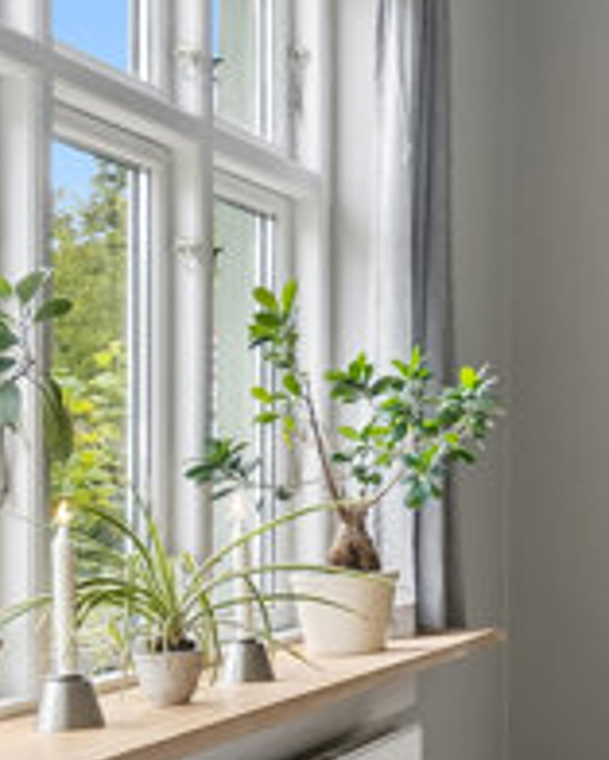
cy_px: 463
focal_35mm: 89
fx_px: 2003
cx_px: 1268
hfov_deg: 14.1
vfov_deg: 21.5
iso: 200
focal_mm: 15.5
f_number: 8
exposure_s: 1/10
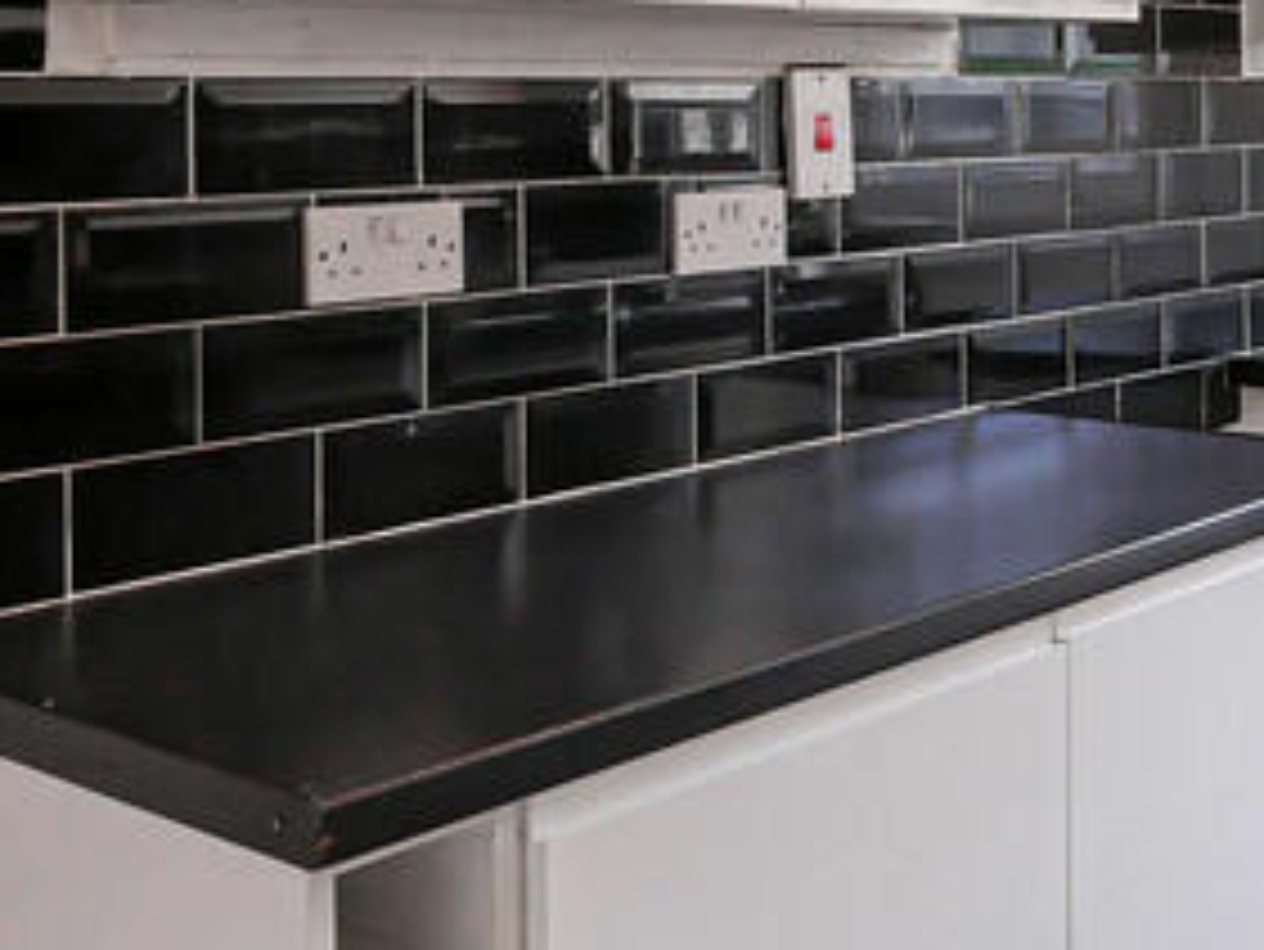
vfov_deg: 27.7
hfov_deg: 33.6
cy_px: 122
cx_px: 1318
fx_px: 1863
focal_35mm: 51
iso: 800
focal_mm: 7
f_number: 4
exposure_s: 1/60
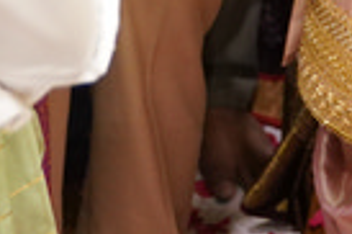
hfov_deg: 7.9
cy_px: -627
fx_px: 2539
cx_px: 186
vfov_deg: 4.9
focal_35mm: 260
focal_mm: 33
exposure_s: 1/160
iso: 2000
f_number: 2.8
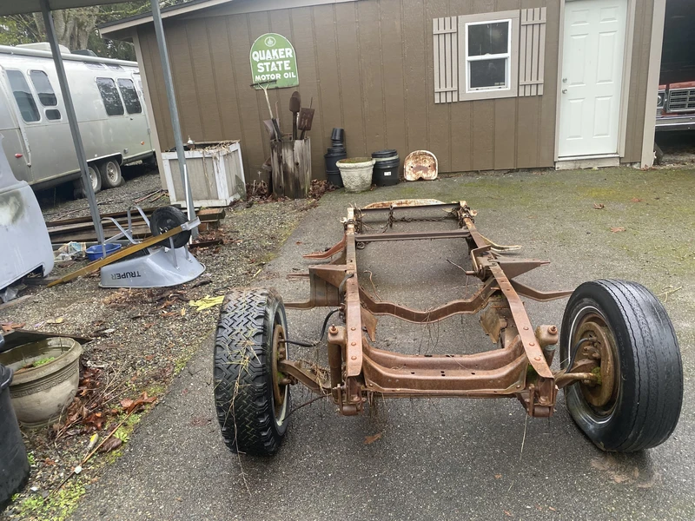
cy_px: 260
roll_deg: +4.7
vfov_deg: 53.1
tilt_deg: -17.4
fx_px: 522
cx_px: 348
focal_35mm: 26
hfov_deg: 67.3
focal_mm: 4.25
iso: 125
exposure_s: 1/109
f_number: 1.8
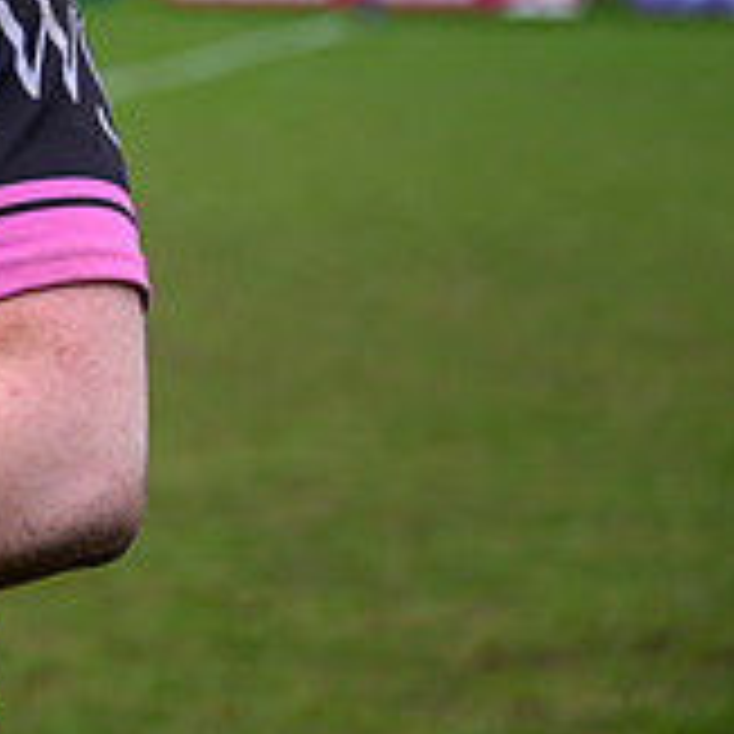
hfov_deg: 8.2
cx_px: -563
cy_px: -106
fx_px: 4942
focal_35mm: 206
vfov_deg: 8.4
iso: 640
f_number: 3.5
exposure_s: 1/1600
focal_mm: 68
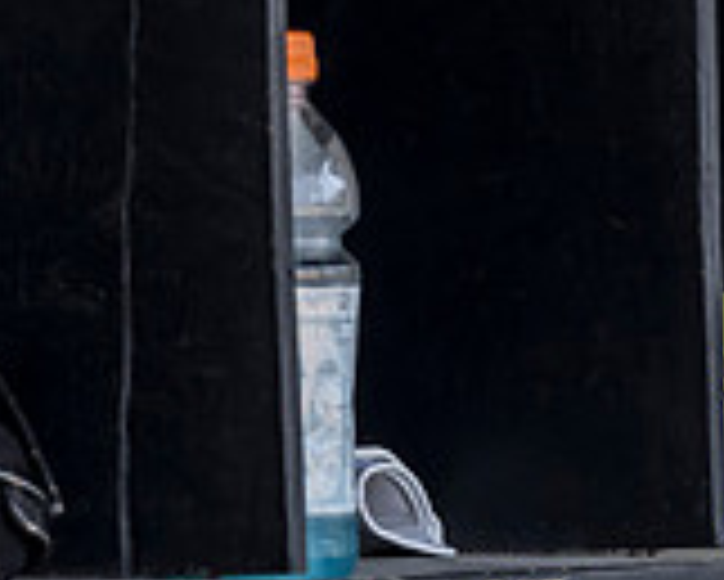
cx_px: 859
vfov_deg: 1.8
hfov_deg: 2.3
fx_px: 18417
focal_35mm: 859
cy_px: 888
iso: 400
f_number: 5.6
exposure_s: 1/320
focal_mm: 122
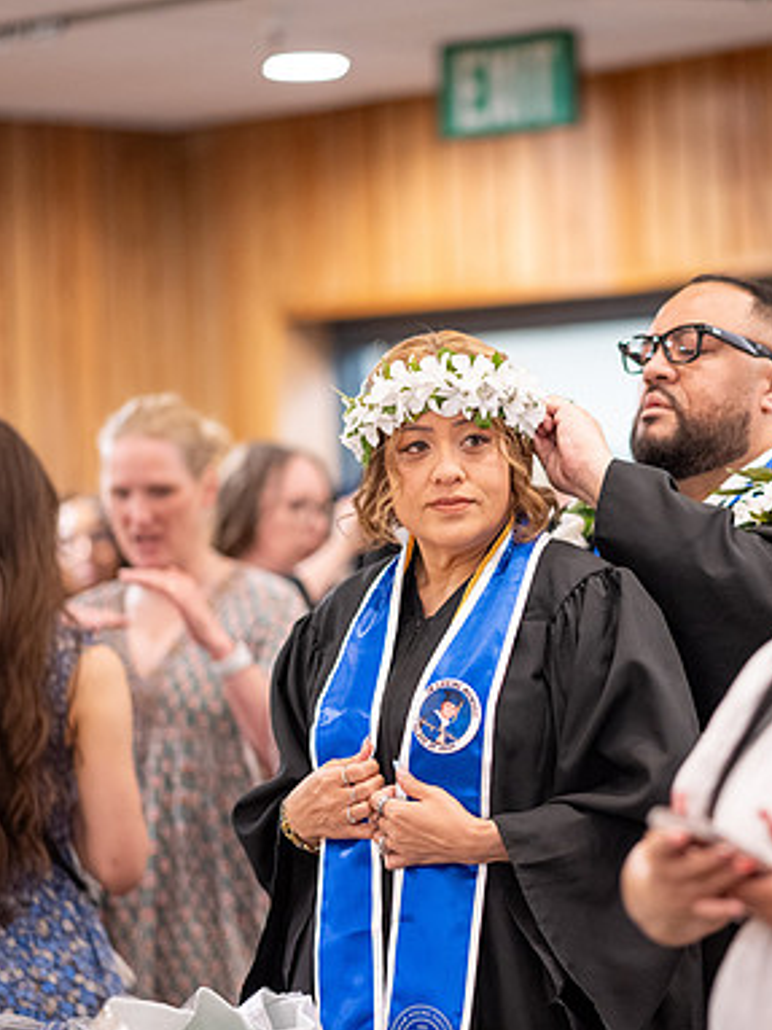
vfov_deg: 12.9
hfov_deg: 9.7
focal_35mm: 153
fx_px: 4552
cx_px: 514
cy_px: 518
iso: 1000
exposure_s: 1/125
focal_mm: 105
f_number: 1.4
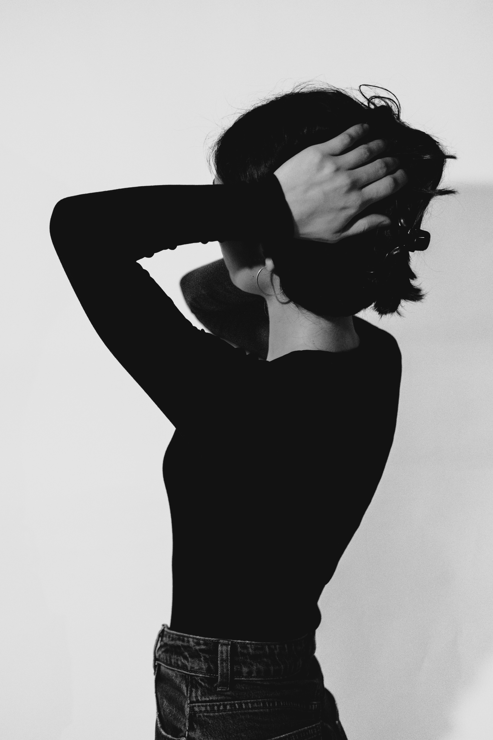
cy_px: 370
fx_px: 1089
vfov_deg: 37.5
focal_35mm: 53
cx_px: 246
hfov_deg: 25.5
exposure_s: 1/180
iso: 1600
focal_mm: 35
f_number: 2
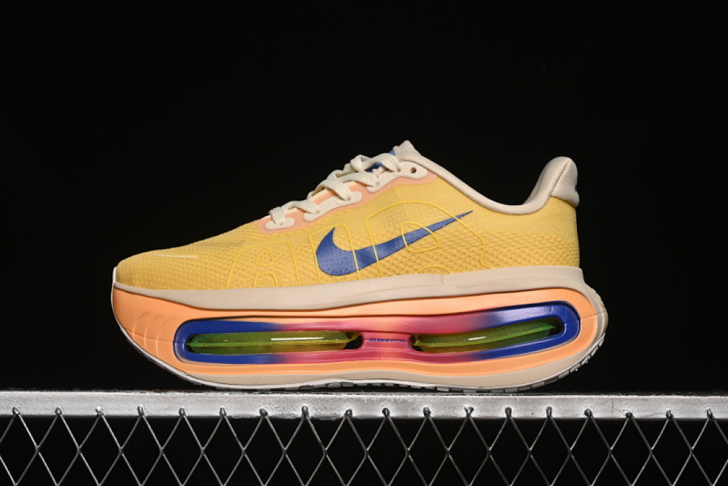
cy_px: 243
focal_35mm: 75
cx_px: 364
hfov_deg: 27.0
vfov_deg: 18.2
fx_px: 1517
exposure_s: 1/60
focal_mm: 50
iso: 160
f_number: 6.3
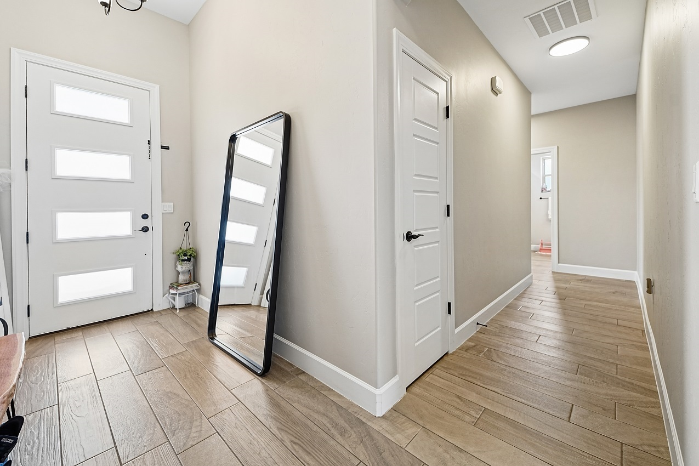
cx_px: 350
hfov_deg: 104.3
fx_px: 272
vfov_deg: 81.2
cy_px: 233
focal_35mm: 14
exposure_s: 1/25
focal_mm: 14
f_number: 4.5
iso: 250
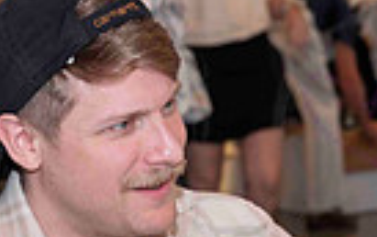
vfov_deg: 6.5
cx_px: 374
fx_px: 2037
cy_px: 459
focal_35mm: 198
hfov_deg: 10.5
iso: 1600
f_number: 4
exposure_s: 1/400
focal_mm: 46
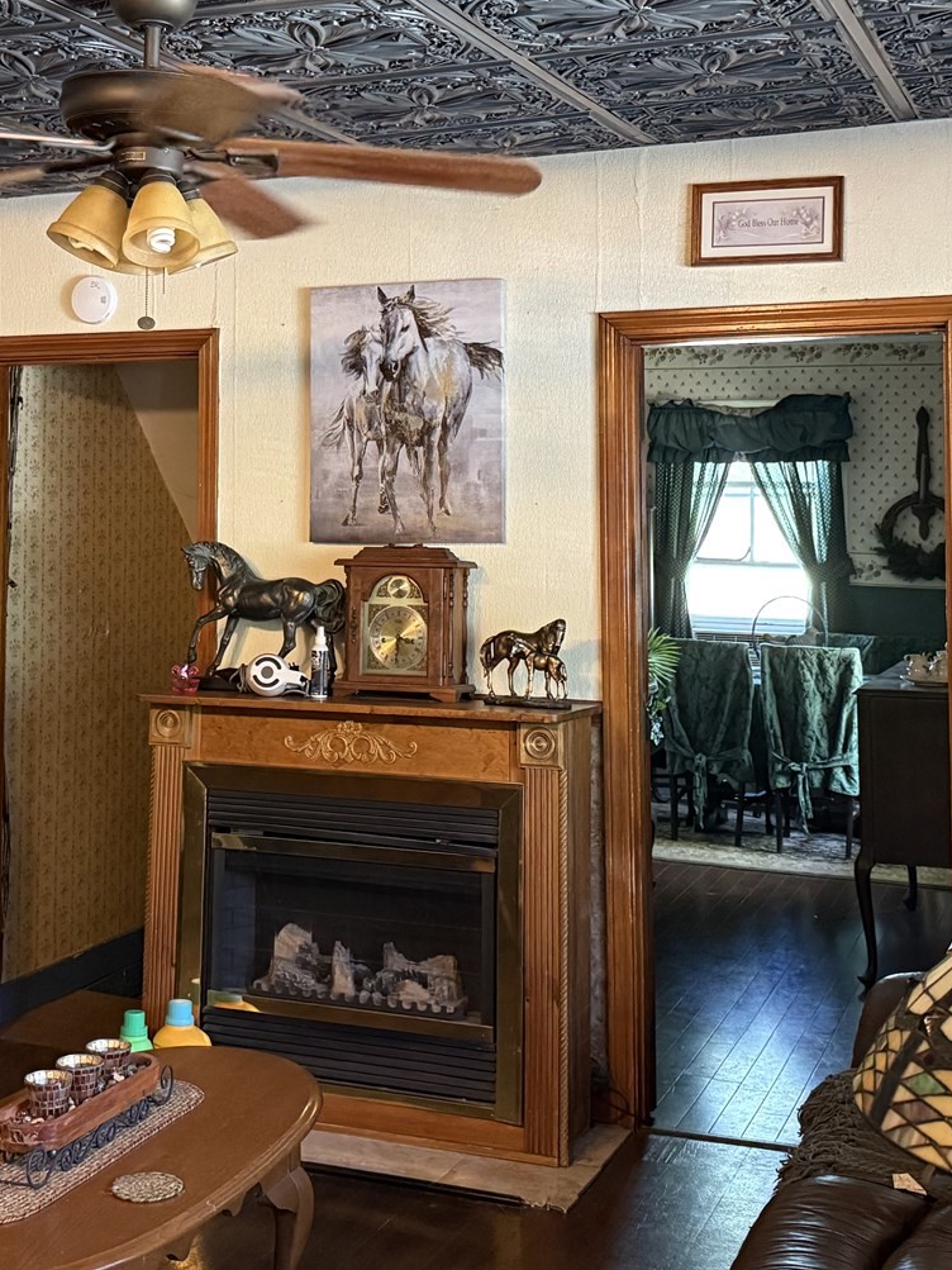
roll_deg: -0.5
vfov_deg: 38.4
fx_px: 1797
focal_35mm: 49
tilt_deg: +3.6
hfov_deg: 29.5
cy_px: 406
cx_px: 315
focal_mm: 6.76
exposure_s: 1/60
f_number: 1.78
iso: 800
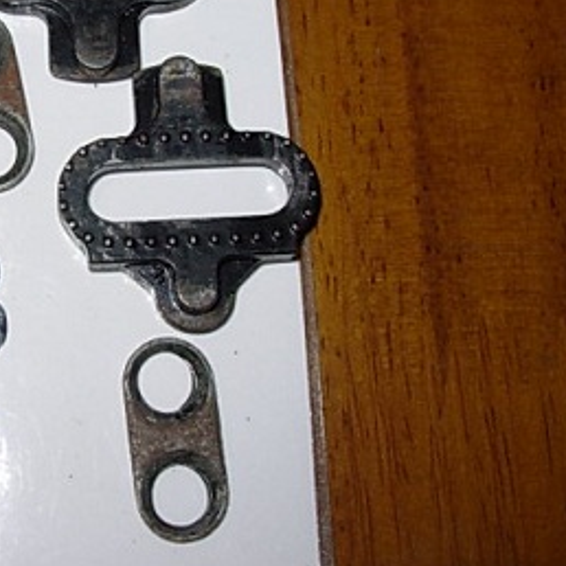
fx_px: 1202
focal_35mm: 65
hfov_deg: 25.5
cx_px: 31
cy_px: 212
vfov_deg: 26.4
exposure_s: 1/32
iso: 50
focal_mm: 6.3
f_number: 4.9
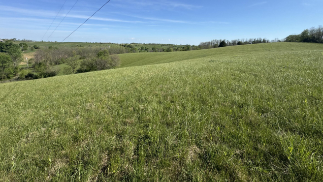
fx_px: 137
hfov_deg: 99.3
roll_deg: -2.5
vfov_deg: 65.1
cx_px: 156
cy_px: 58
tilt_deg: -5.5
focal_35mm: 16
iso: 50
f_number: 2.2
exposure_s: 1/2273
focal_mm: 2.22
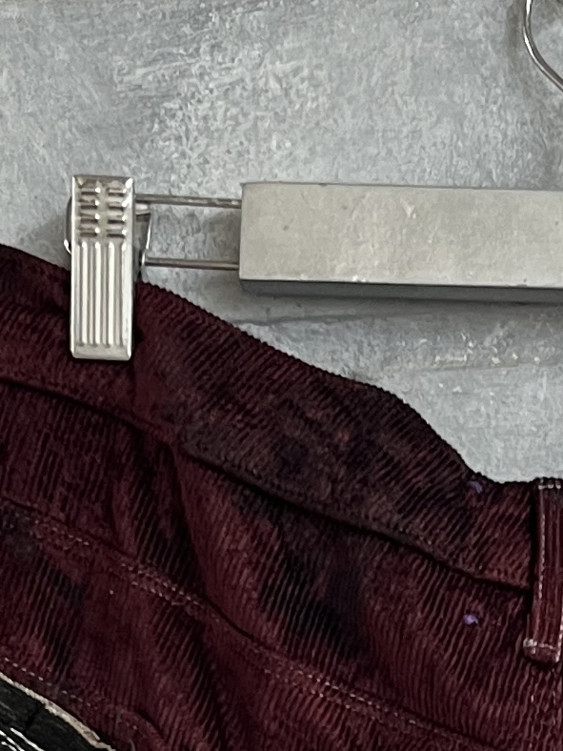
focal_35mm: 133
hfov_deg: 11.0
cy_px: 1039
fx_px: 2884
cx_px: 561
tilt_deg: -3.0
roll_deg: +3.9
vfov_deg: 14.1
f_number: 1.6
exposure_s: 1/77
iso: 125
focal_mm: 5.1
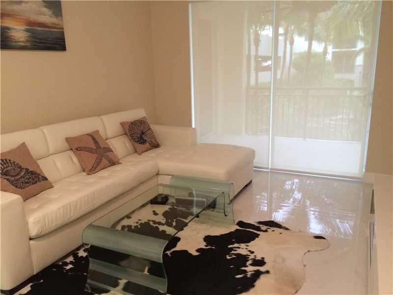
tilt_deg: -14.4
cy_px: 148
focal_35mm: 29
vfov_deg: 48.2
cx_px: 196
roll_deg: +2.6
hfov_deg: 61.7
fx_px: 329
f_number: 2.2
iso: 200
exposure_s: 1/30
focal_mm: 4.15
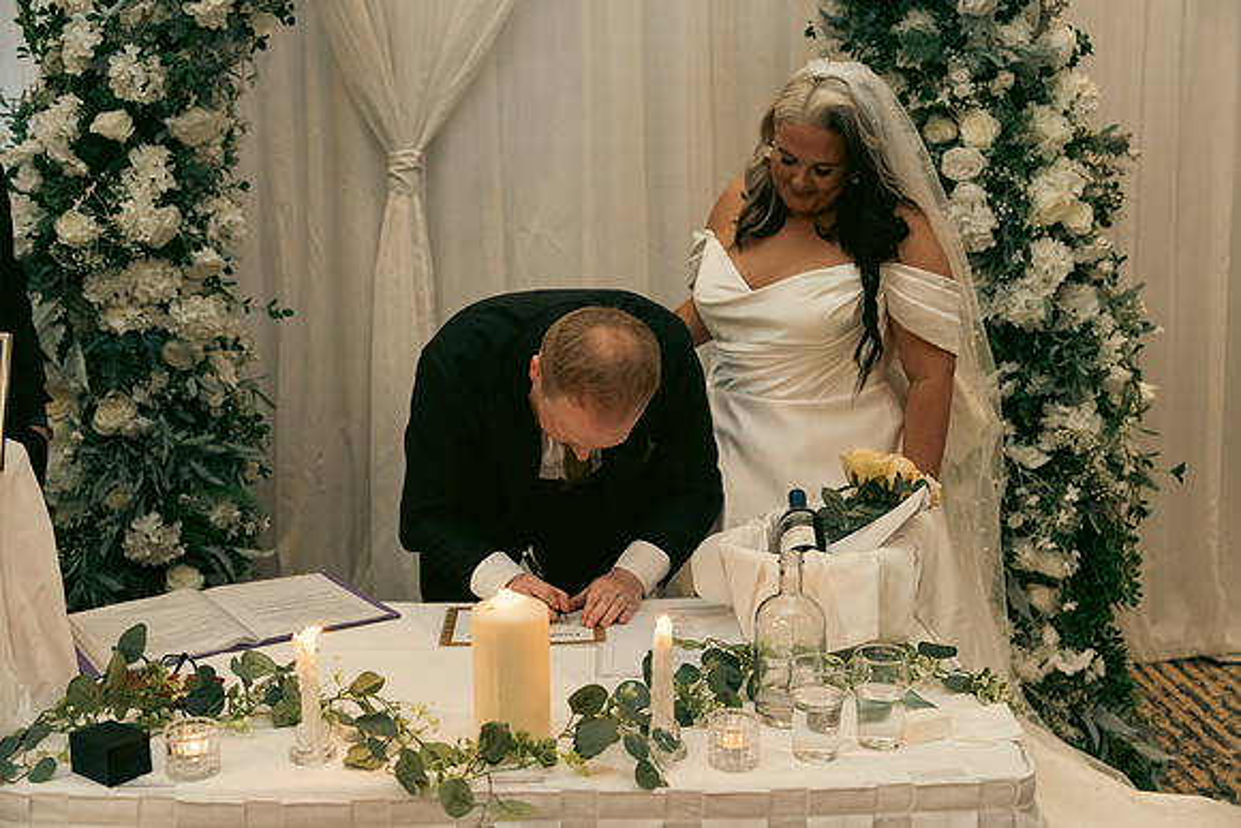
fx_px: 1276
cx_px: 620
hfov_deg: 51.9
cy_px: 414
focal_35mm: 37
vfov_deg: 36.0
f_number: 3.5
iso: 2500
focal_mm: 37
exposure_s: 1/160
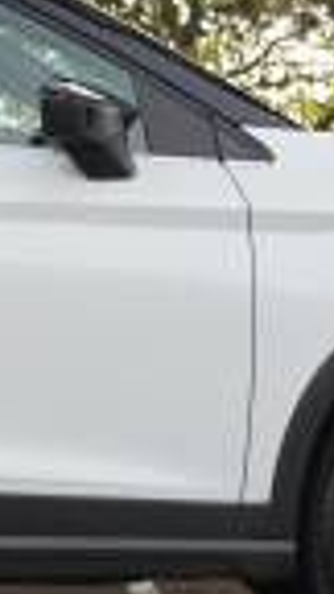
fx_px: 3107
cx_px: -144
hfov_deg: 6.1
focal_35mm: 197
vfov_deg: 10.9
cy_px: 190
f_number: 4
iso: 125
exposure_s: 1/60
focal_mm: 42.5
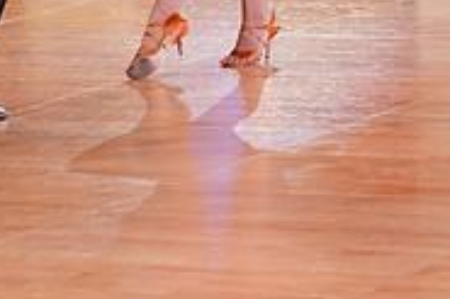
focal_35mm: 330
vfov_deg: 4.1
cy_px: -229
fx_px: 4121
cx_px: 106
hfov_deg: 6.2
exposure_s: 1/160
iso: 1600
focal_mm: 105
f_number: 5
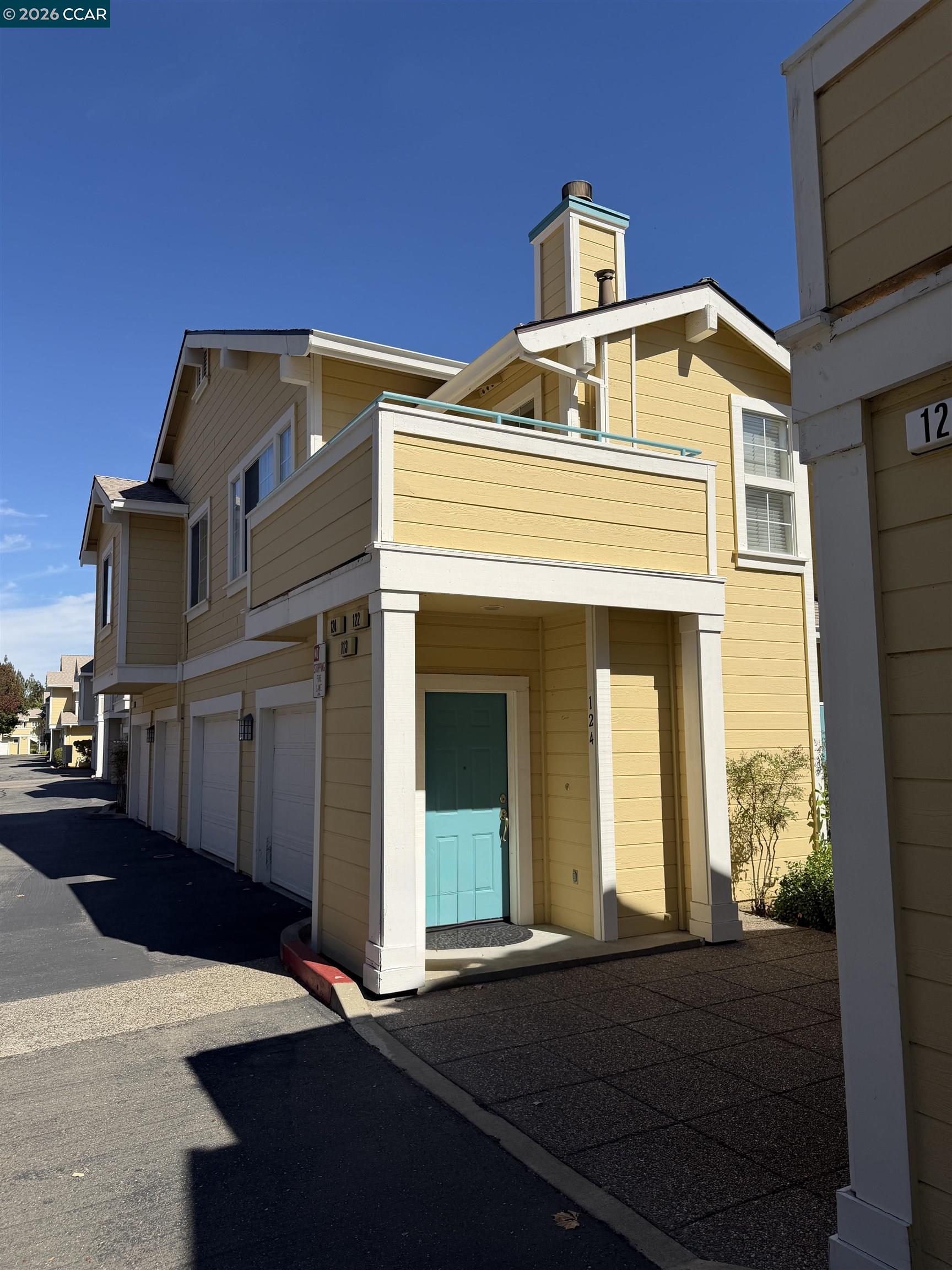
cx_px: 476
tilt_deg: +6.6
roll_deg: -0.1
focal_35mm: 24
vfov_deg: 71.6
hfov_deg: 56.8
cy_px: 635
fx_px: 880
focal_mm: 6.76
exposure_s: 1/7353
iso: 80
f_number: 1.78
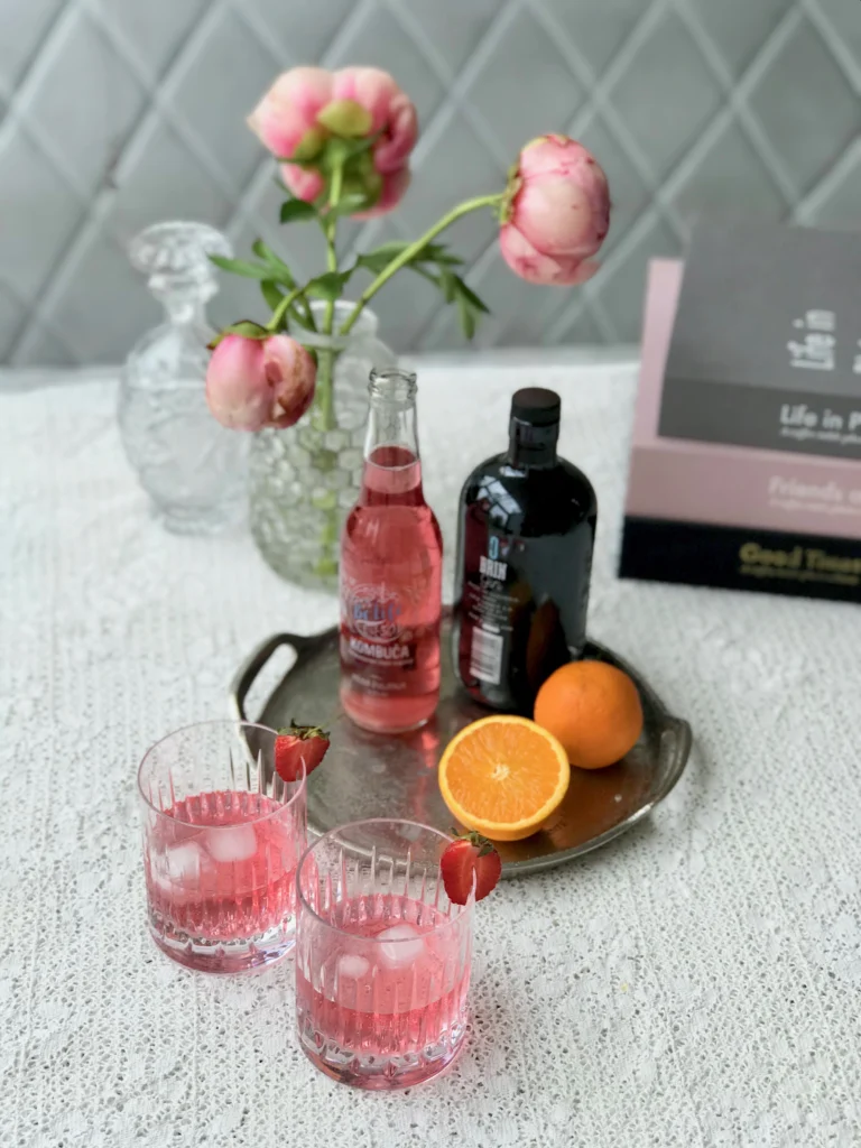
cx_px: 430
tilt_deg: -34.8
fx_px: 1890
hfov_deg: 25.7
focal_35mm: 57
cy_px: 574
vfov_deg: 33.8
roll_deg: -2.6
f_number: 2.8
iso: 20
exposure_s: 1/100
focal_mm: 6.6
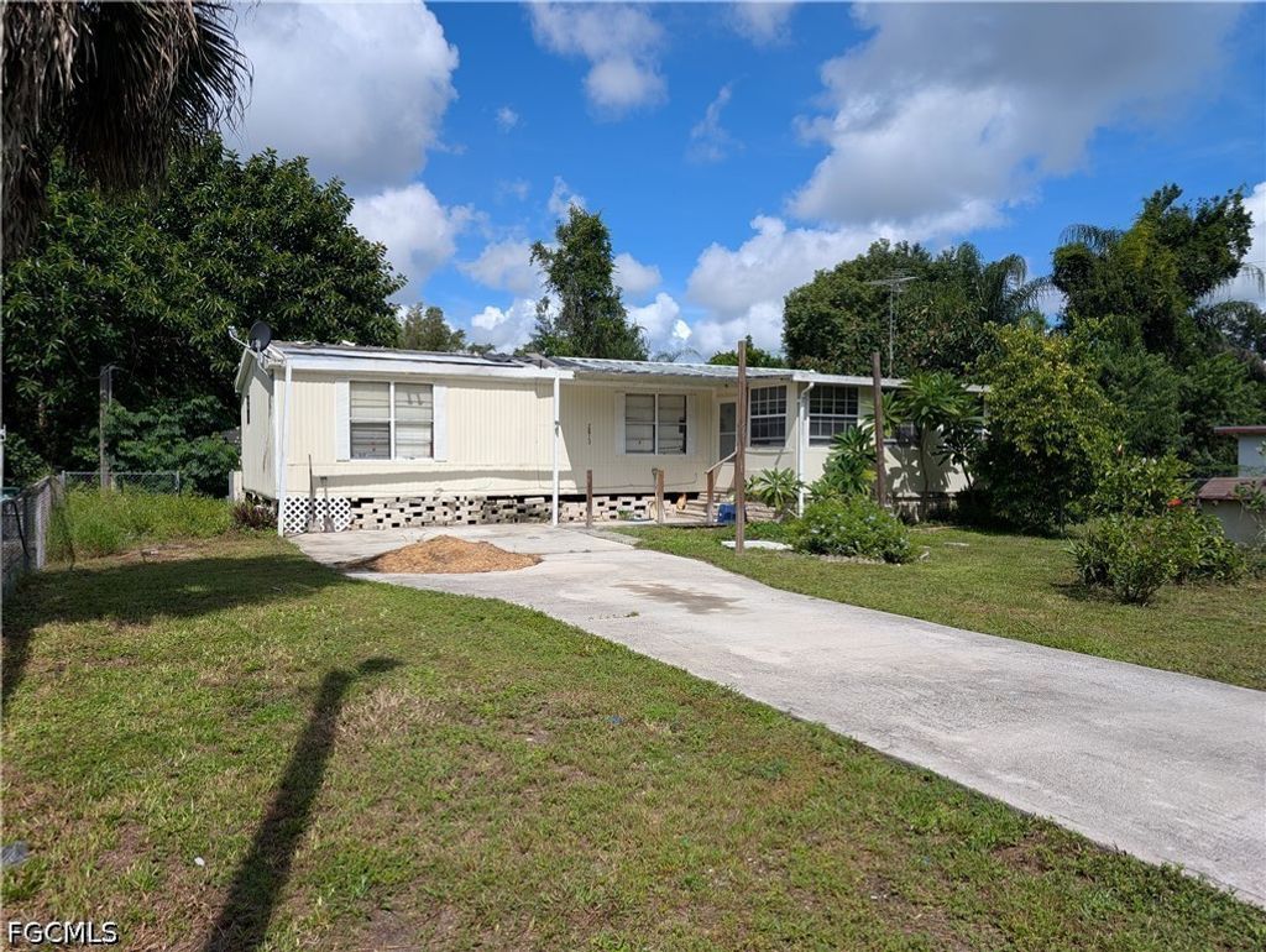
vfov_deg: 56.9
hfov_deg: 71.5
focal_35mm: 24
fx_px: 879
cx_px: 633
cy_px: 476
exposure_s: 1/1783
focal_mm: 6.9
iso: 23
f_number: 1.68
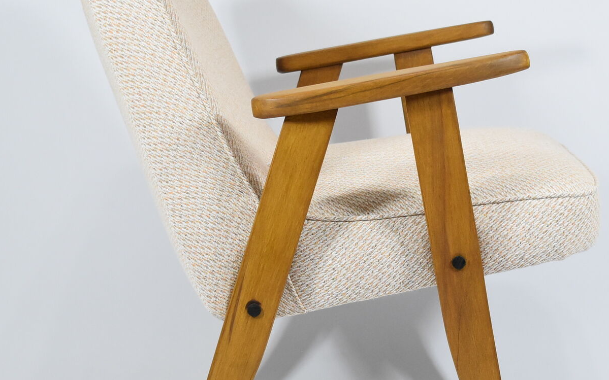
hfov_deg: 21.4
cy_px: 237
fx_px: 1610
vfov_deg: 13.5
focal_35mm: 97
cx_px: 335
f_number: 4.8
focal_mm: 38
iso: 1400
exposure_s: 1/125
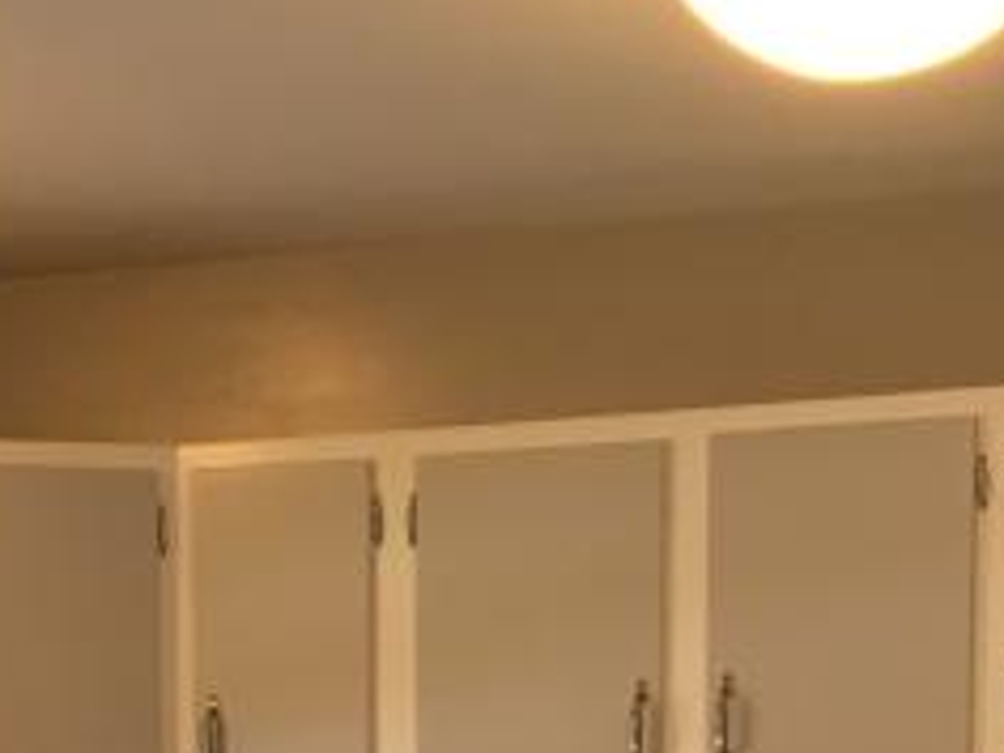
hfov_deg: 15.4
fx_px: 3654
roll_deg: +1.0
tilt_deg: -5.4
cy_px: 1255
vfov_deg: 11.1
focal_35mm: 126
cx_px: 81
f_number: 2.2
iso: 40
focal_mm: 4.15
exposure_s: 1/30
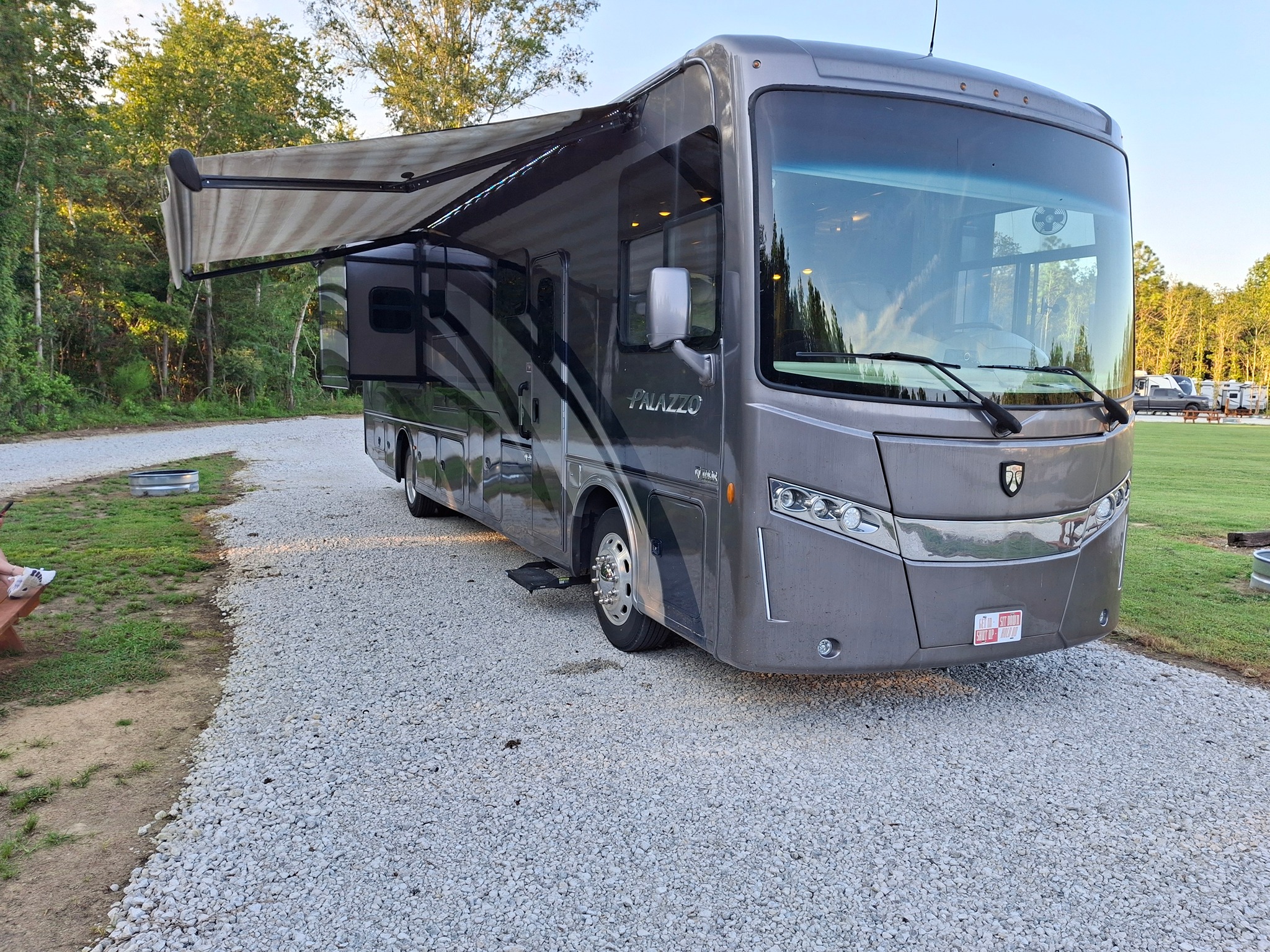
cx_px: 635
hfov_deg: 69.4
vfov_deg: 54.9
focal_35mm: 25
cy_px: 476
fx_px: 917
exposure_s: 1/192
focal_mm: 4.69
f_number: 1.8
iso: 25
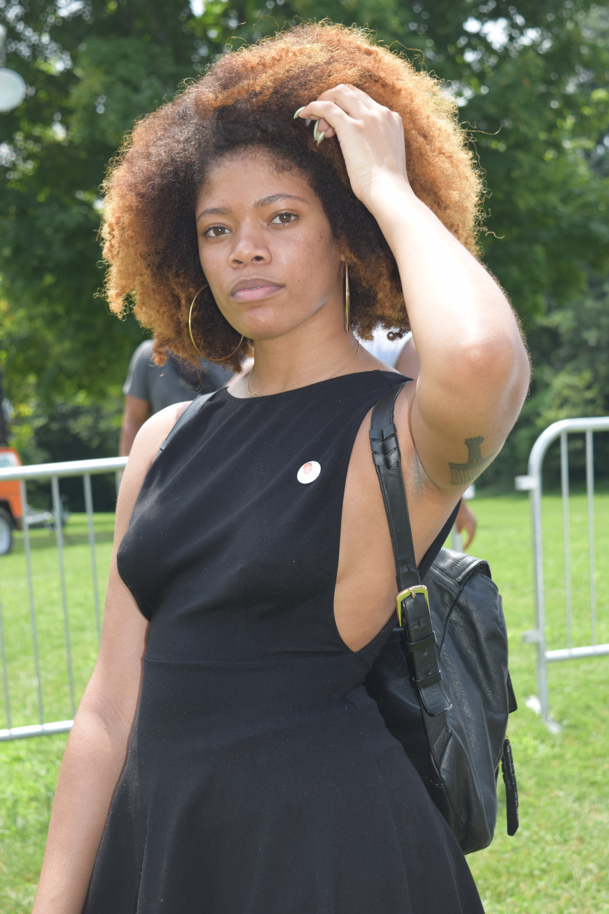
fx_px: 1751
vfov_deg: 29.2
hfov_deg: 19.7
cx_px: 304
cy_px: 457
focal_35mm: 69
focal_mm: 46
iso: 100
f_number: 6.3
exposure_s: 1/160
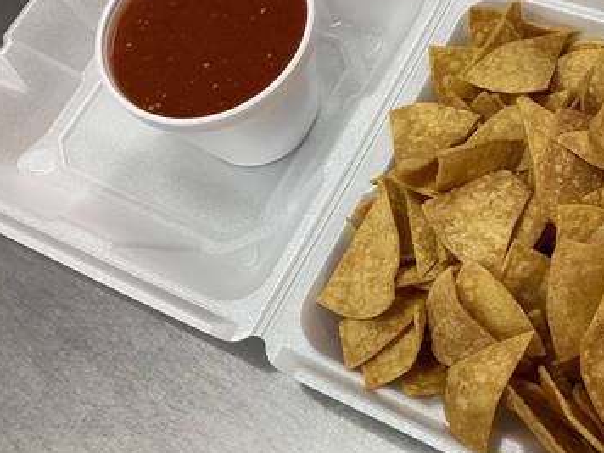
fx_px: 890
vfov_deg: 28.6
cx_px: 405
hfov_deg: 37.1
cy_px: 210
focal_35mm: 51
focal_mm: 3.3
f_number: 2.4
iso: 80
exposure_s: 1/120
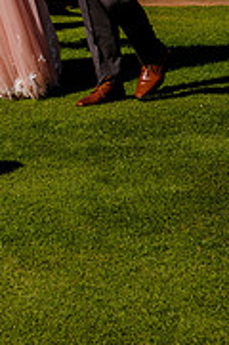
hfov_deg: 7.0
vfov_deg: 10.4
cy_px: -80
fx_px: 1858
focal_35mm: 194
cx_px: -51
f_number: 10
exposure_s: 1/320
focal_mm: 78
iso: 125
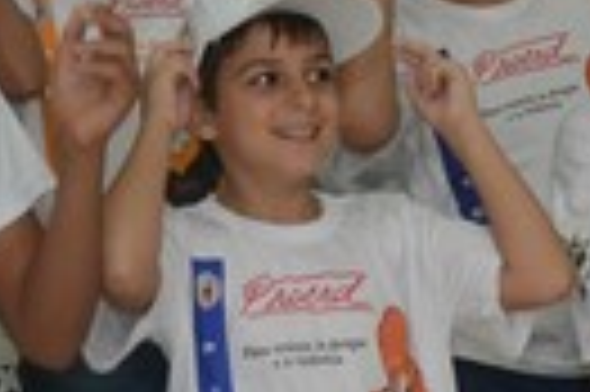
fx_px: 5238
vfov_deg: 4.3
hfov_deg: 6.4
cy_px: 77
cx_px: 554
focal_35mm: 320
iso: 1600
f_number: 5
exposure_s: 1/125
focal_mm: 62
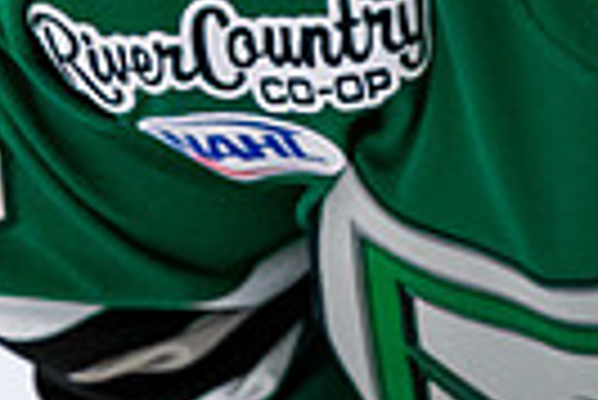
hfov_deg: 1.1
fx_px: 30464
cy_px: -471
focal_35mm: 1832
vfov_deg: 0.8
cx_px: 651
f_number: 2.8
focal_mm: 200
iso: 1600
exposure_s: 1/800
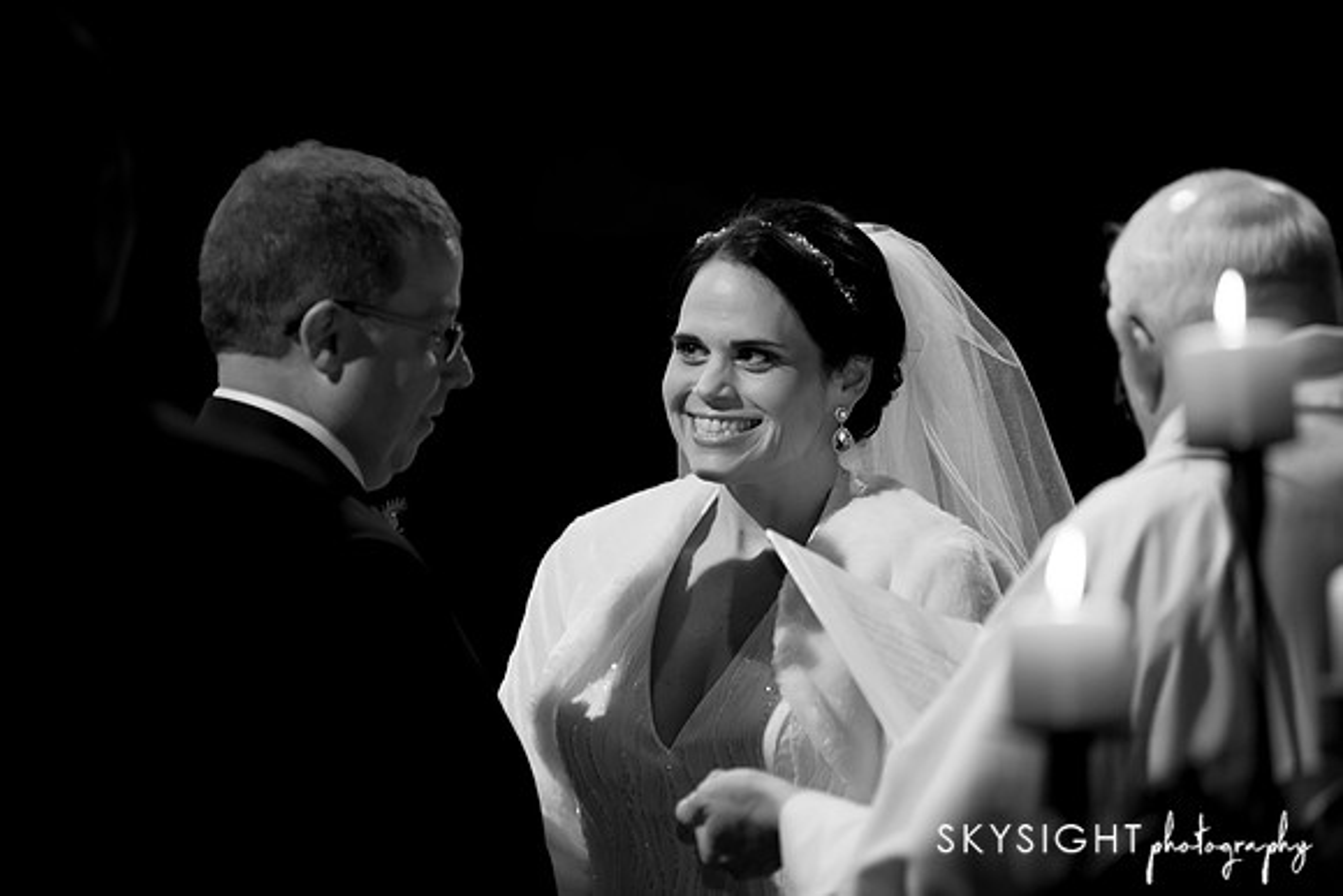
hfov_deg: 11.1
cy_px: 448
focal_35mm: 185
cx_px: 672
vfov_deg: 7.4
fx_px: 6903
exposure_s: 1/200
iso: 2000
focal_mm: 185
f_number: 2.8
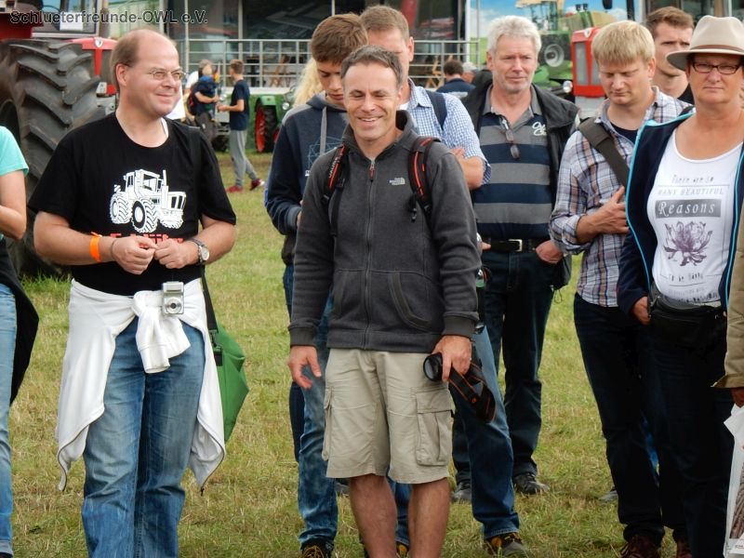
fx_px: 3525
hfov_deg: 12.0
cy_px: 279
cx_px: 372
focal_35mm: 164
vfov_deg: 9.1
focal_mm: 29.2
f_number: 6
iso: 125
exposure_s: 1/100
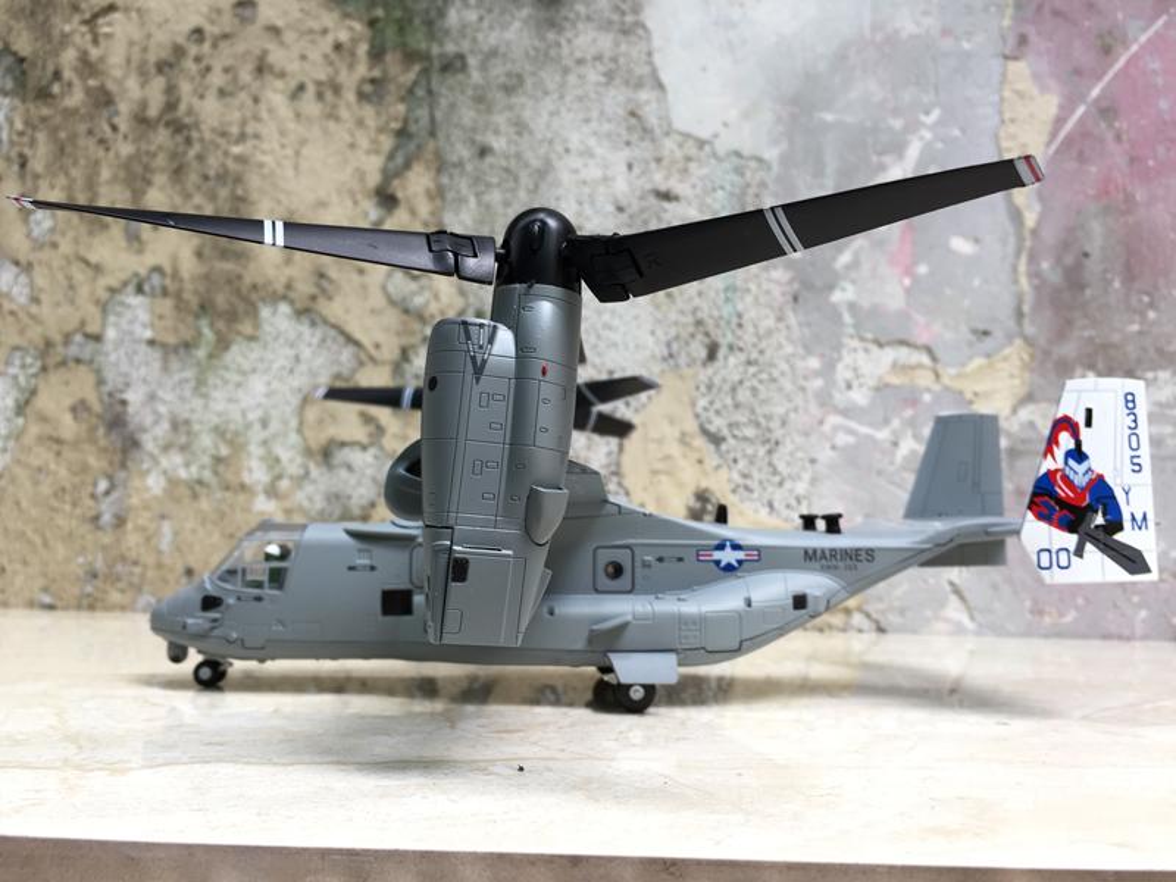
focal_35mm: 29
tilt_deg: +2.8
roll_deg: -2.2
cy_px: 441
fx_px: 985
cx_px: 588
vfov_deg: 48.2
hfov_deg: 61.7
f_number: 2.2
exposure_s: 1/106
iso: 32
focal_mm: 4.15
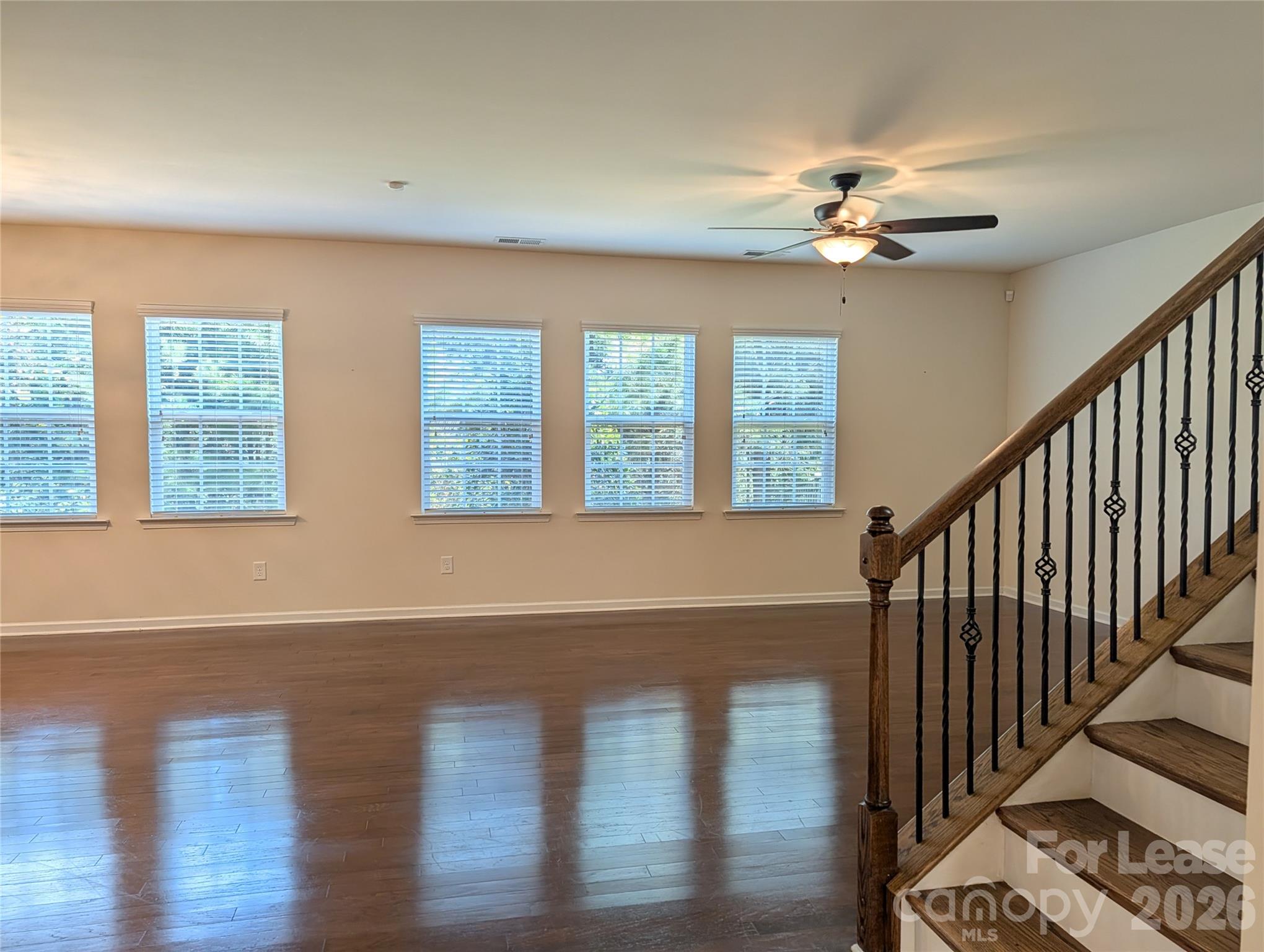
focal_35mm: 24
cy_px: 476
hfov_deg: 71.5
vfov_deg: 56.9
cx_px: 632
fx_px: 878
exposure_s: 1/120
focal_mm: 6.9
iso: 68
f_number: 1.68
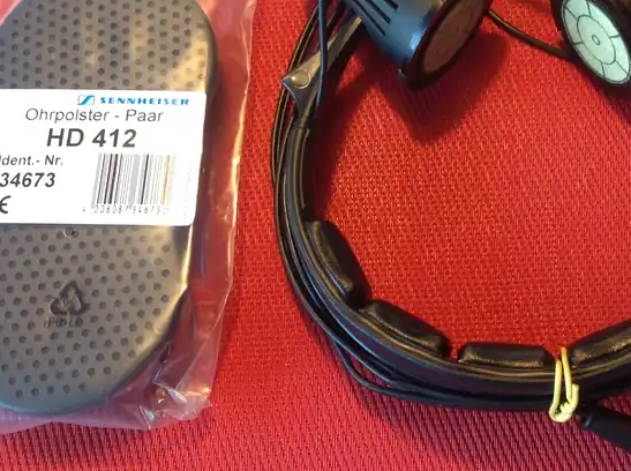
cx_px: 400
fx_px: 1164
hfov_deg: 30.2
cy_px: 194
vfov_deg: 22.8
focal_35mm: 64
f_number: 2.4
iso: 80
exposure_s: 1/15
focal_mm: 4.28
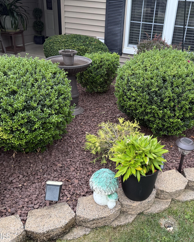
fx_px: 230
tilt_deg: -28.6
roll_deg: -4.1
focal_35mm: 32
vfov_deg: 55.7
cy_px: 123
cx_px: 118
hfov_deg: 45.5
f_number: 1.78
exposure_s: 1/121
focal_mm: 6.76
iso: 64
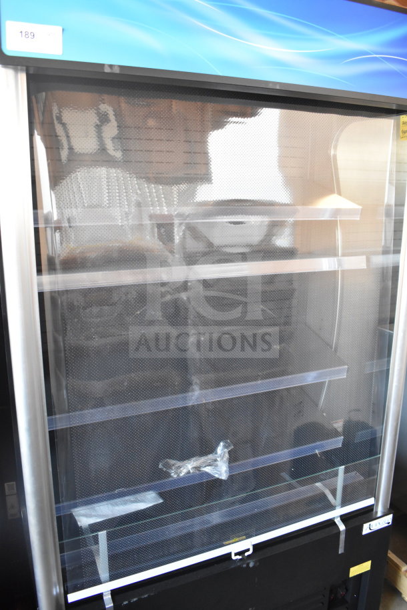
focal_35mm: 30
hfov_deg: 43.6
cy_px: 305
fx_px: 509
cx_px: 204
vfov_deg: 61.9
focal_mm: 20
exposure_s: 1/30
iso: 2800
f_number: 3.5
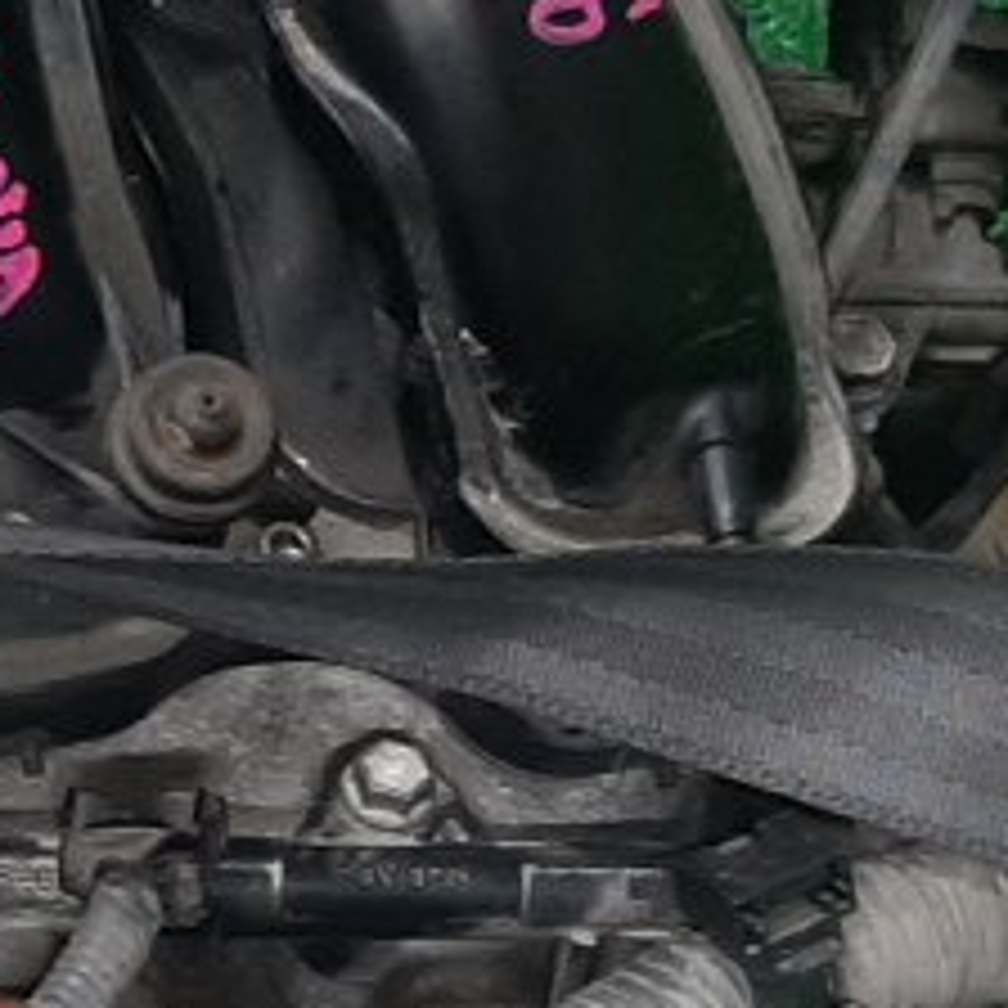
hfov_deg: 11.7
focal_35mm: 148
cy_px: 1058
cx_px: 14
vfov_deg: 11.7
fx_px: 4876
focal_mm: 3.93
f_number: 1.7
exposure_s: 1/50
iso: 117
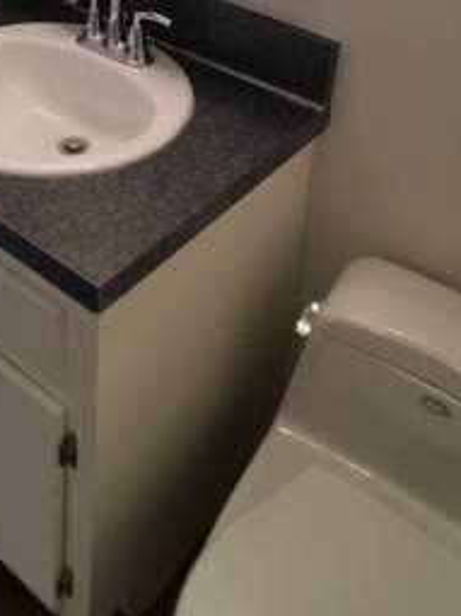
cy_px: -76
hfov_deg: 20.1
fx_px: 1297
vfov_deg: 24.7
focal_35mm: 73
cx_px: 157
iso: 32
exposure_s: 1/134
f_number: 2.2
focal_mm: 4.15
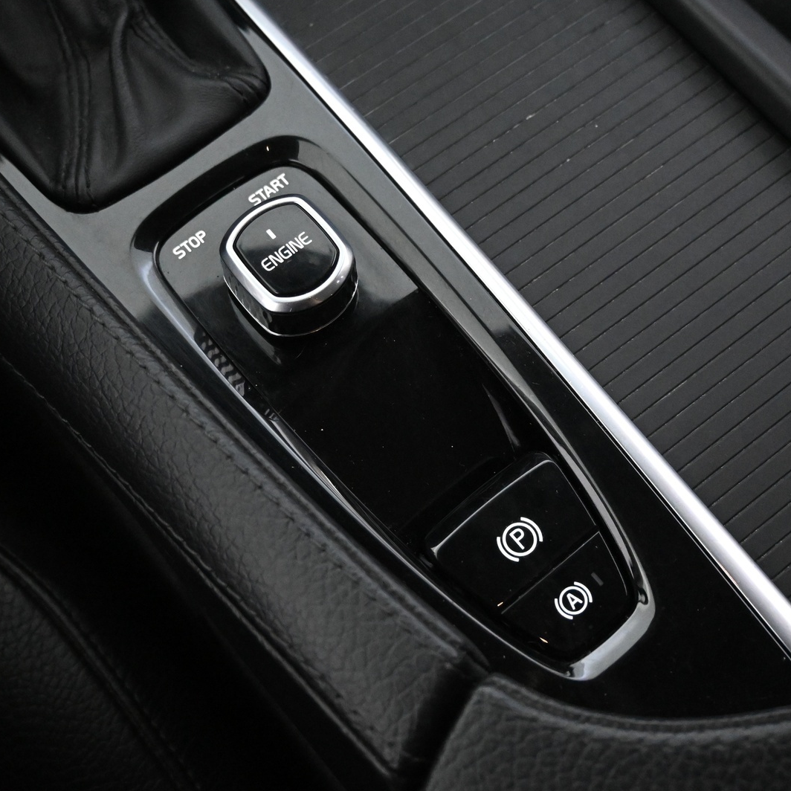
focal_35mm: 45
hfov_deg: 37.8
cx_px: 401
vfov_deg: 37.8
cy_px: 392
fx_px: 1154
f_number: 4.2
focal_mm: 23
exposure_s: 1/40
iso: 7200
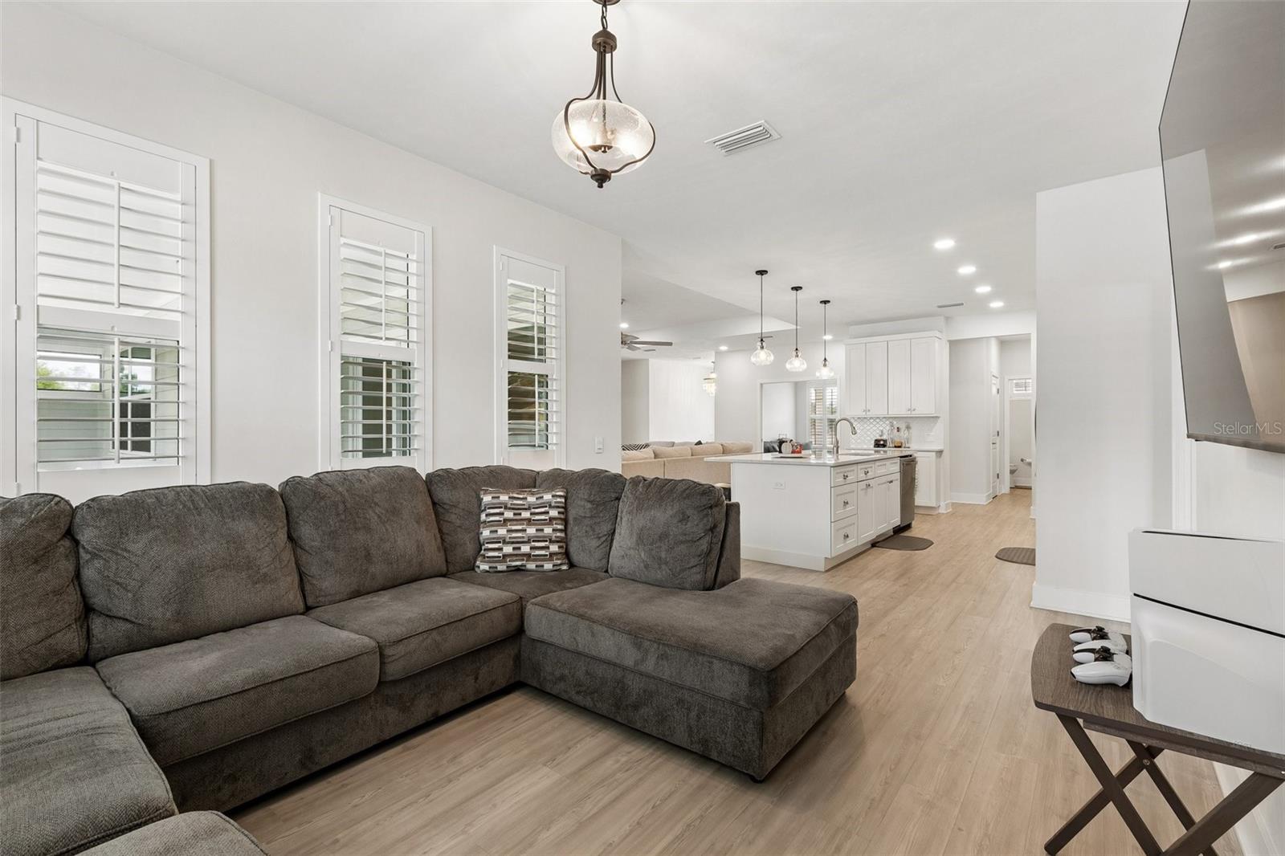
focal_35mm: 15
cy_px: 428
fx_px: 535
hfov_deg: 100.4
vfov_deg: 77.3
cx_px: 642
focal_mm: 10
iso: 200
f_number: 8
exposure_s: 1/10
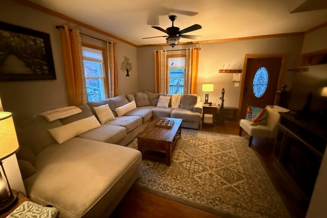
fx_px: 136
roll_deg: +0.3
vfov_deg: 77.3
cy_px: 105
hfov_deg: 100.4
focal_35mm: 15
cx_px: 162
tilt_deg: -10.9
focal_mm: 2.22
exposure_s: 1/40
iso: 1600
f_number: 2.2
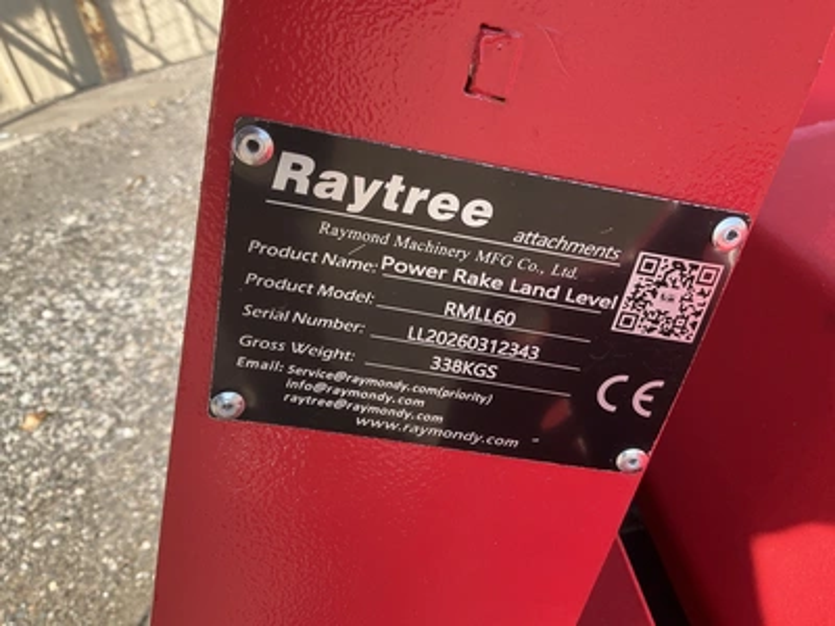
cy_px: 313
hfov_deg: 61.7
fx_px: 700
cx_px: 418
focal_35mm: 29
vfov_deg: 48.2
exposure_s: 1/428
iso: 25
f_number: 1.8
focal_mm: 3
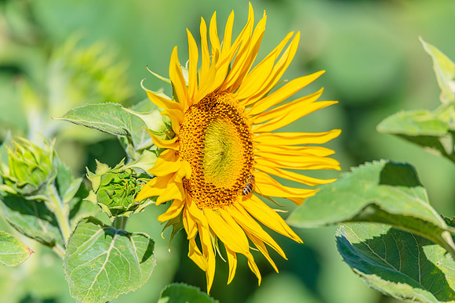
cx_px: 228
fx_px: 5815
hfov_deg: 4.5
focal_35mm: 460
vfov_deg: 3.0
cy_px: 152
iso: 800
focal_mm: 460
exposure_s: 1/4000
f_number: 6.3
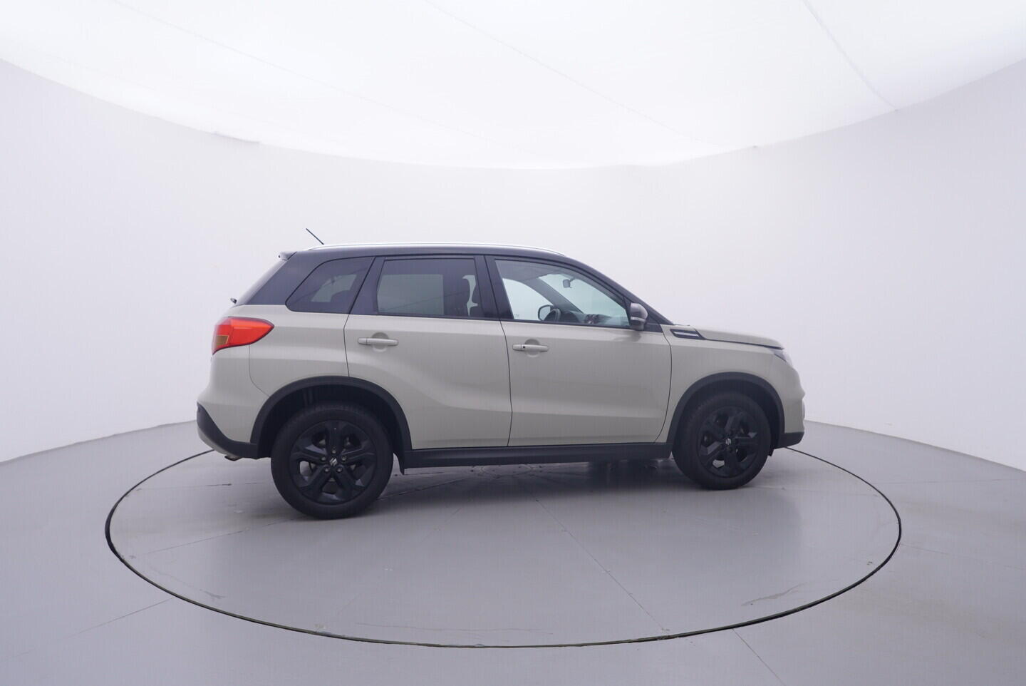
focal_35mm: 22
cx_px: 513
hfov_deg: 77.3
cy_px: 343
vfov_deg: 56.2
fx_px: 642
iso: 200
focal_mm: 15
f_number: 5
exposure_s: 1/80
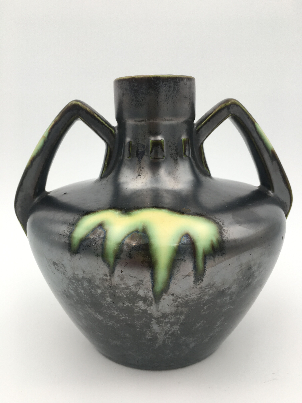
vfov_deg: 61.7
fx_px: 337
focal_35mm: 29
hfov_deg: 48.2
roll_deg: +0.3
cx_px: 151
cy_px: 202
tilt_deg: -12.8
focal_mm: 4.15
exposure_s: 1/120
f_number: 2.2
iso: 32
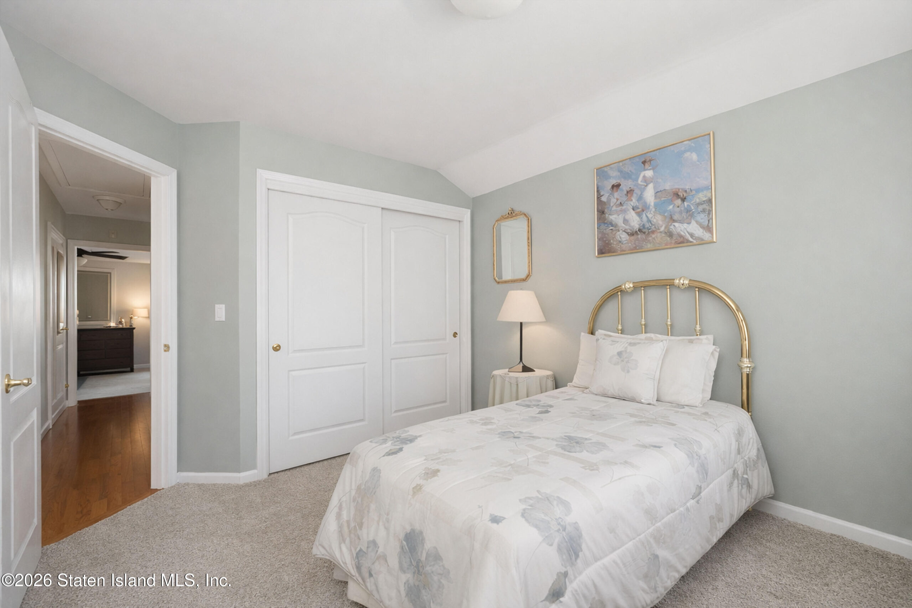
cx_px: 456
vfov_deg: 73.8
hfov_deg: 96.7
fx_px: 405
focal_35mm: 16
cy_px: 304
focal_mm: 16
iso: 64
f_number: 4.5
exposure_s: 1/40
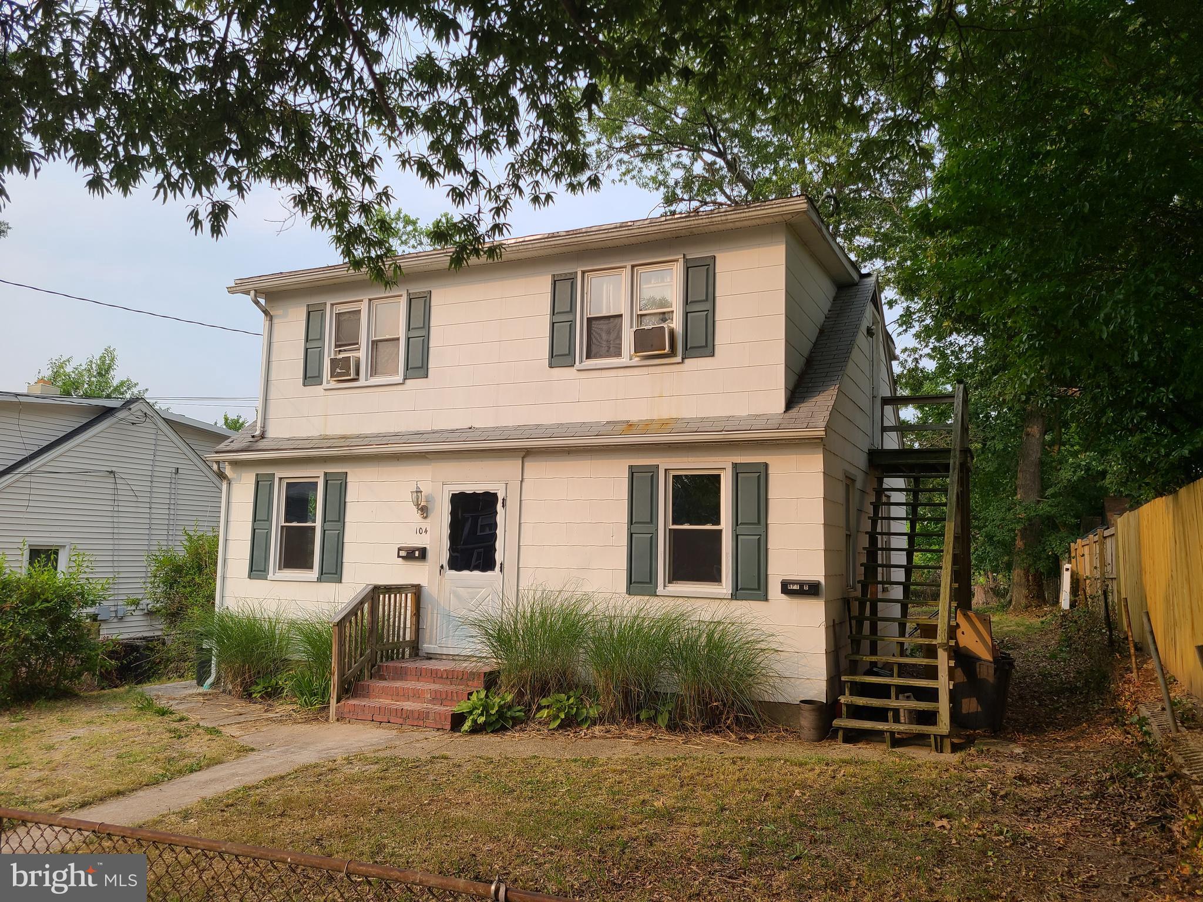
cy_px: 451
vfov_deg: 53.1
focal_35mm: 26
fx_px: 904
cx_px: 602
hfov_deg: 67.3
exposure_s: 1/883
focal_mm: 5.4
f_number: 1.8
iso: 40
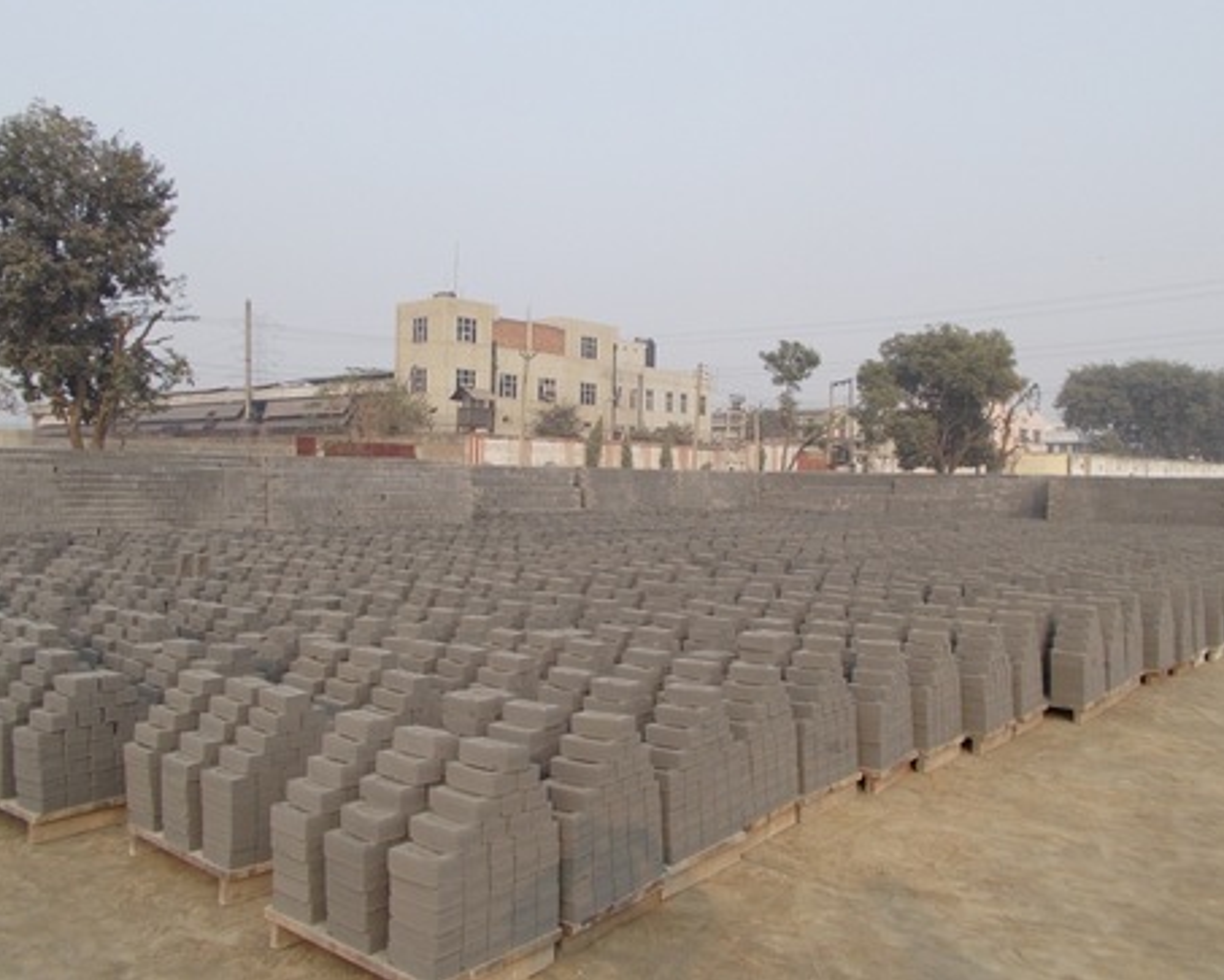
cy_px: 477
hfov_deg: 62.2
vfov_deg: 51.6
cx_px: 616
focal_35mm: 28
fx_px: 1015
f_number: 3.2
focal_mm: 4.6
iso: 80
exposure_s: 1/320
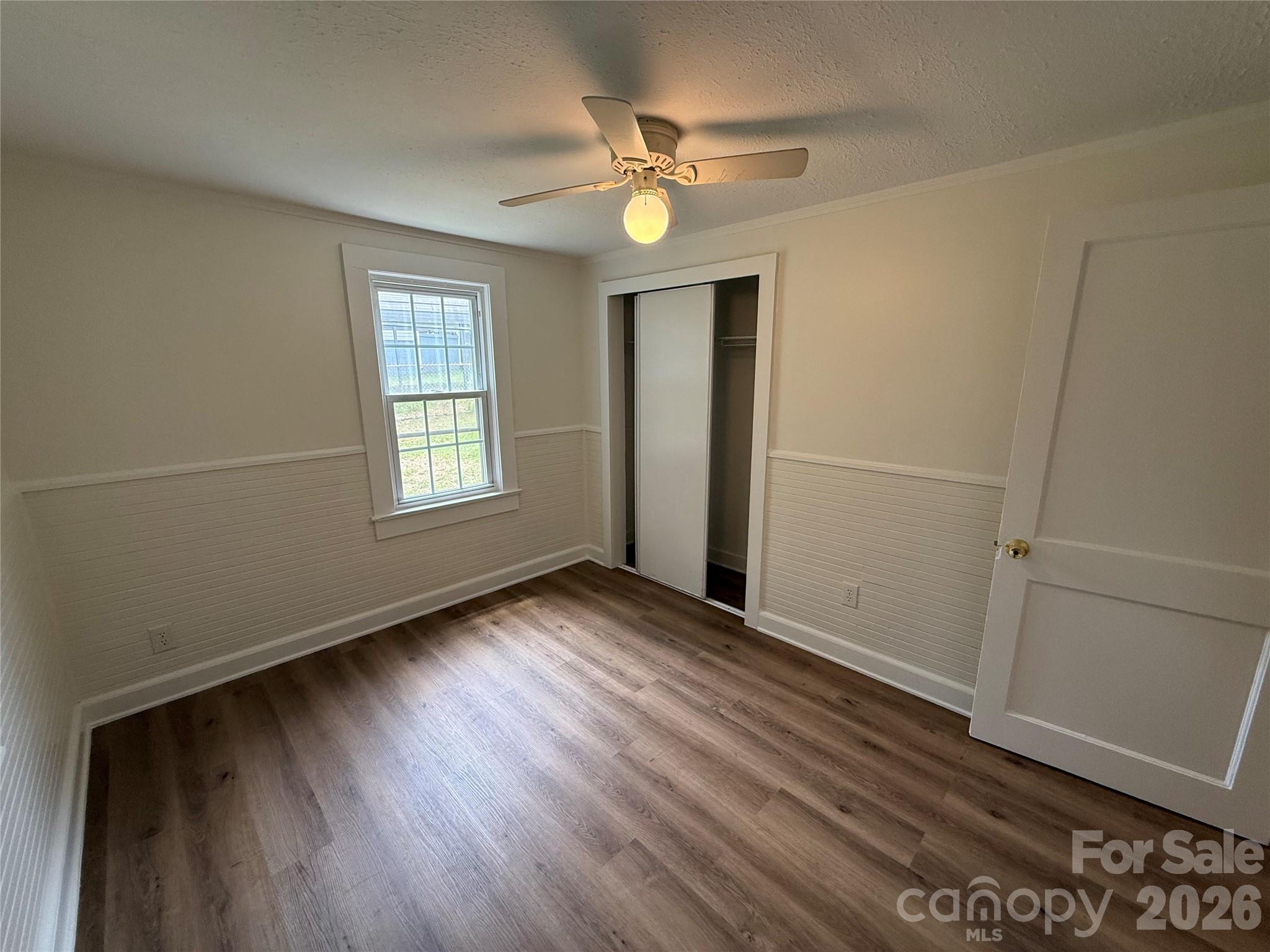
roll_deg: +0.1
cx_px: 635
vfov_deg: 85.7
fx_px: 514
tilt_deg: -11.8
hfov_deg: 102.1
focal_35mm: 14
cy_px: 476
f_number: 2.2
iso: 250
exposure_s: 1/120
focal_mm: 2.22
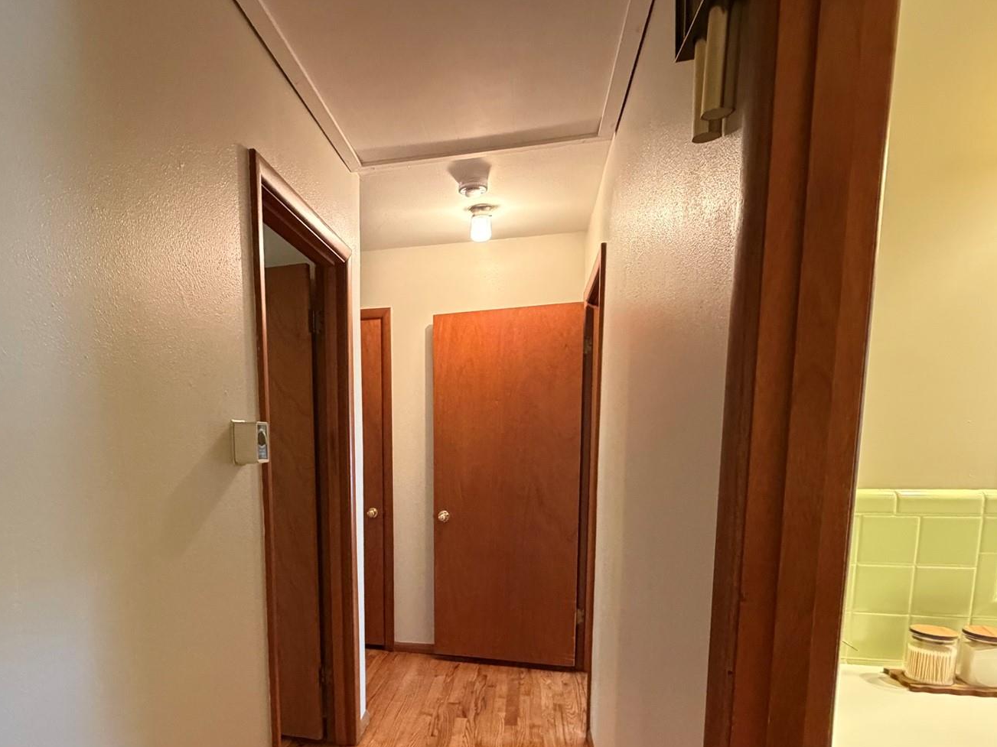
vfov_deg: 59.0
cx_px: 370
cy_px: 525
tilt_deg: -7.9
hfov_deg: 75.0
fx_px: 634
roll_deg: +1.2
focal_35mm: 22
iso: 1000
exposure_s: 1/60
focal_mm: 2.22
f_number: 2.2
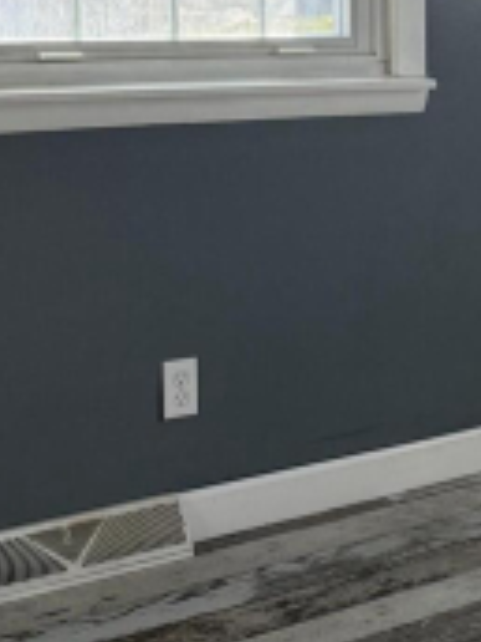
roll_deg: -4.9
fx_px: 1723
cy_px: 371
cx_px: 820
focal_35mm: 93
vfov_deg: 21.1
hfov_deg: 14.3
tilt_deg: -17.0
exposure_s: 1/229
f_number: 1.78
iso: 125
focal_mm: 6.76
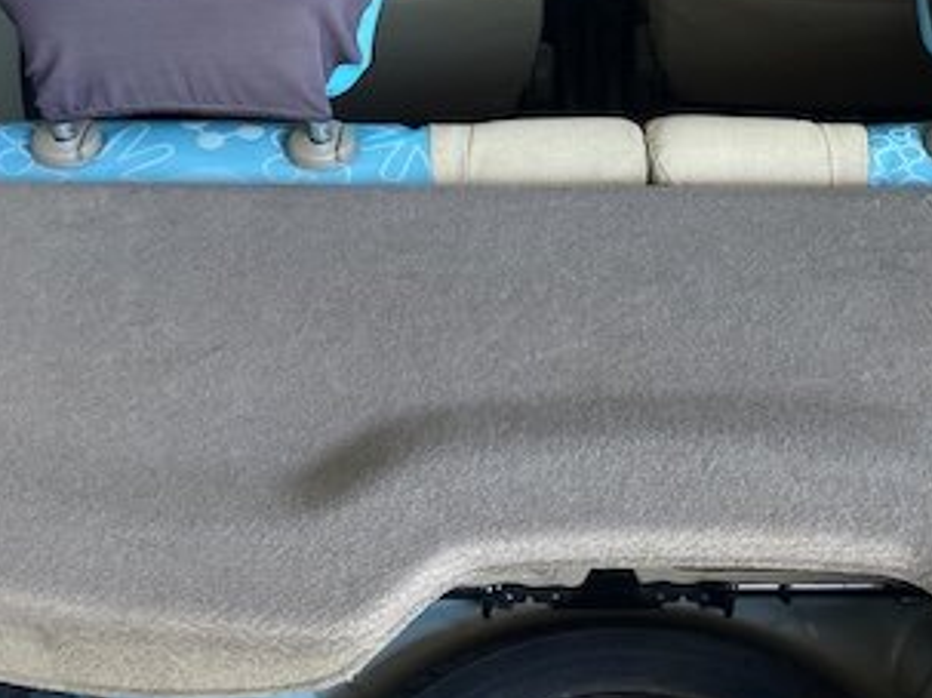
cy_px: 52
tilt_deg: -28.5
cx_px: 621
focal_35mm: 55
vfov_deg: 25.6
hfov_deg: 34.6
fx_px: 1480
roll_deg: -1.5
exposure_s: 1/64
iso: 125
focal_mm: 4.25
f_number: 1.8
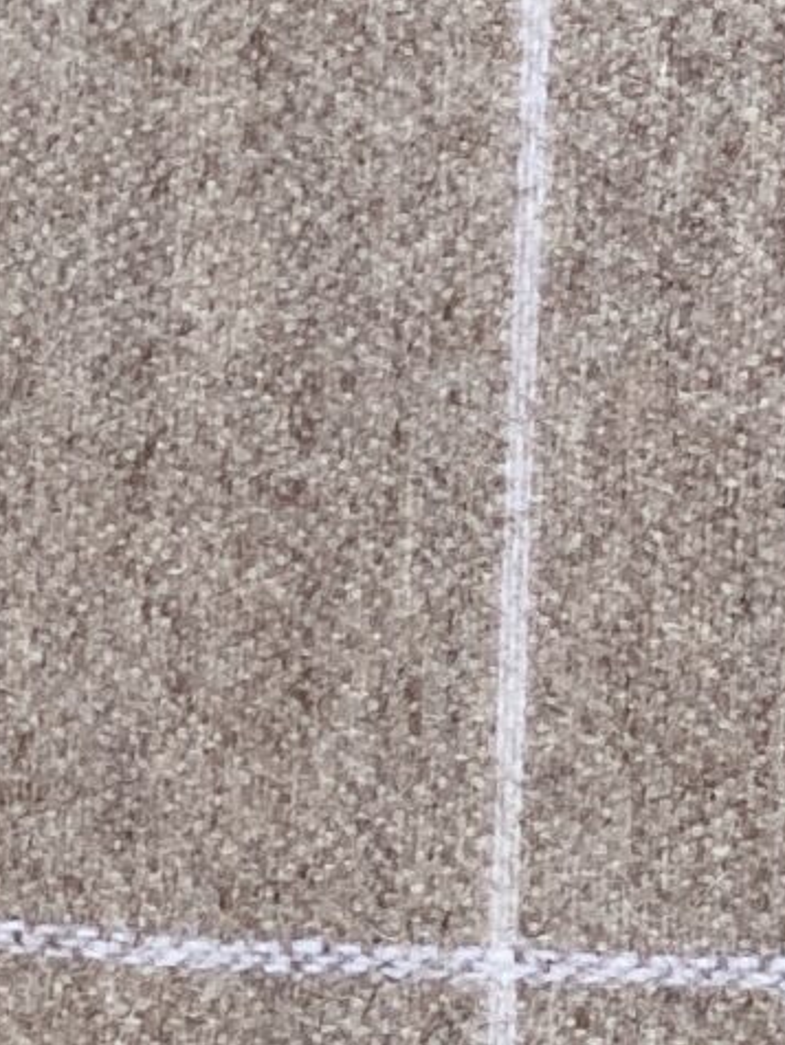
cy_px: -361
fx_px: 8455
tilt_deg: -20.4
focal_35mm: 280
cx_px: 9
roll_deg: -1.2
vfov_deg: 7.0
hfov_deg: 5.3
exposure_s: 1/403
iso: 20
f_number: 2
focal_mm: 6
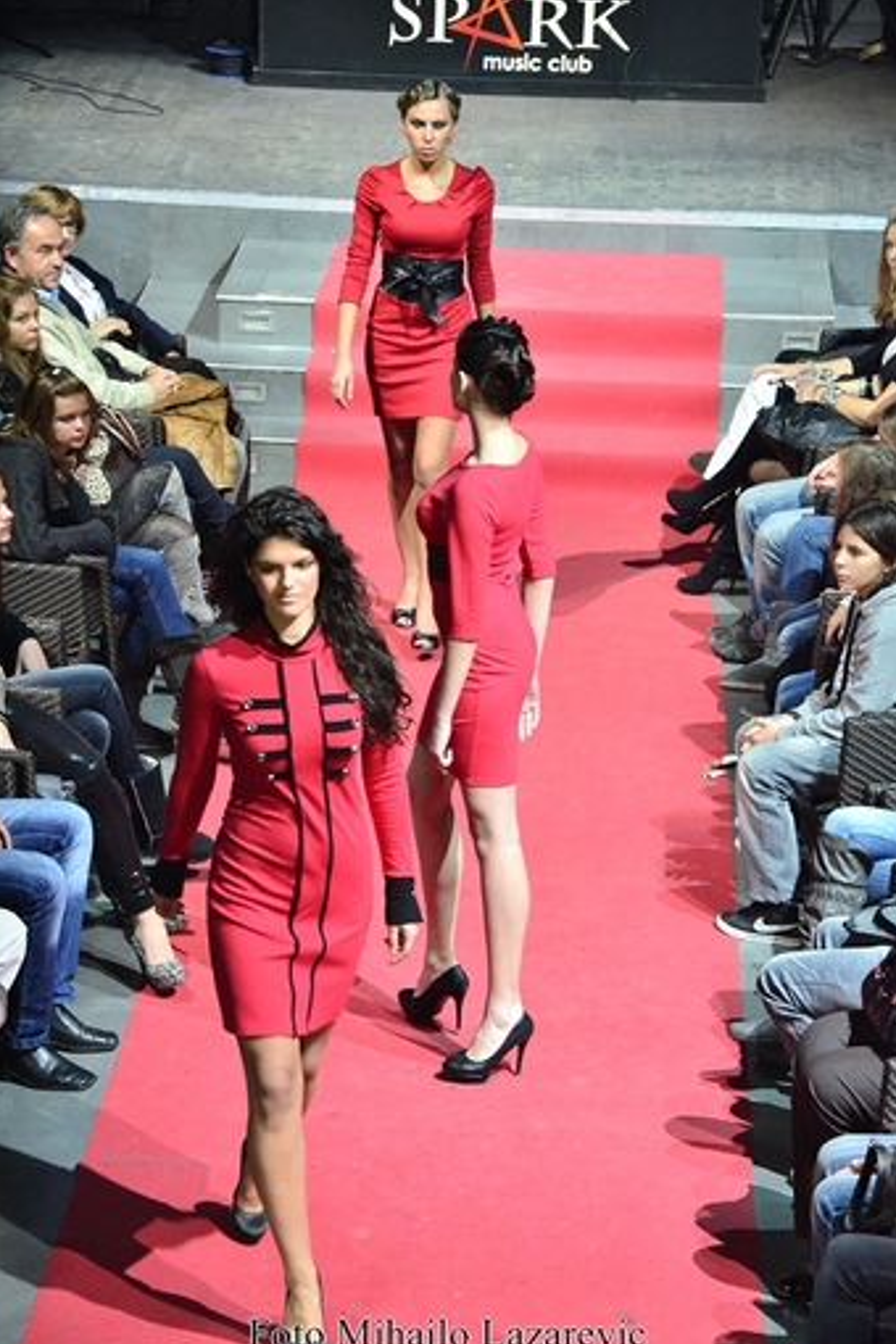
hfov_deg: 11.2
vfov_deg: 16.8
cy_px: 680
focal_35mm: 122
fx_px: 4554
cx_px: 448
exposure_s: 1/80
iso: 3200
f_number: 7.1
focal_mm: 80
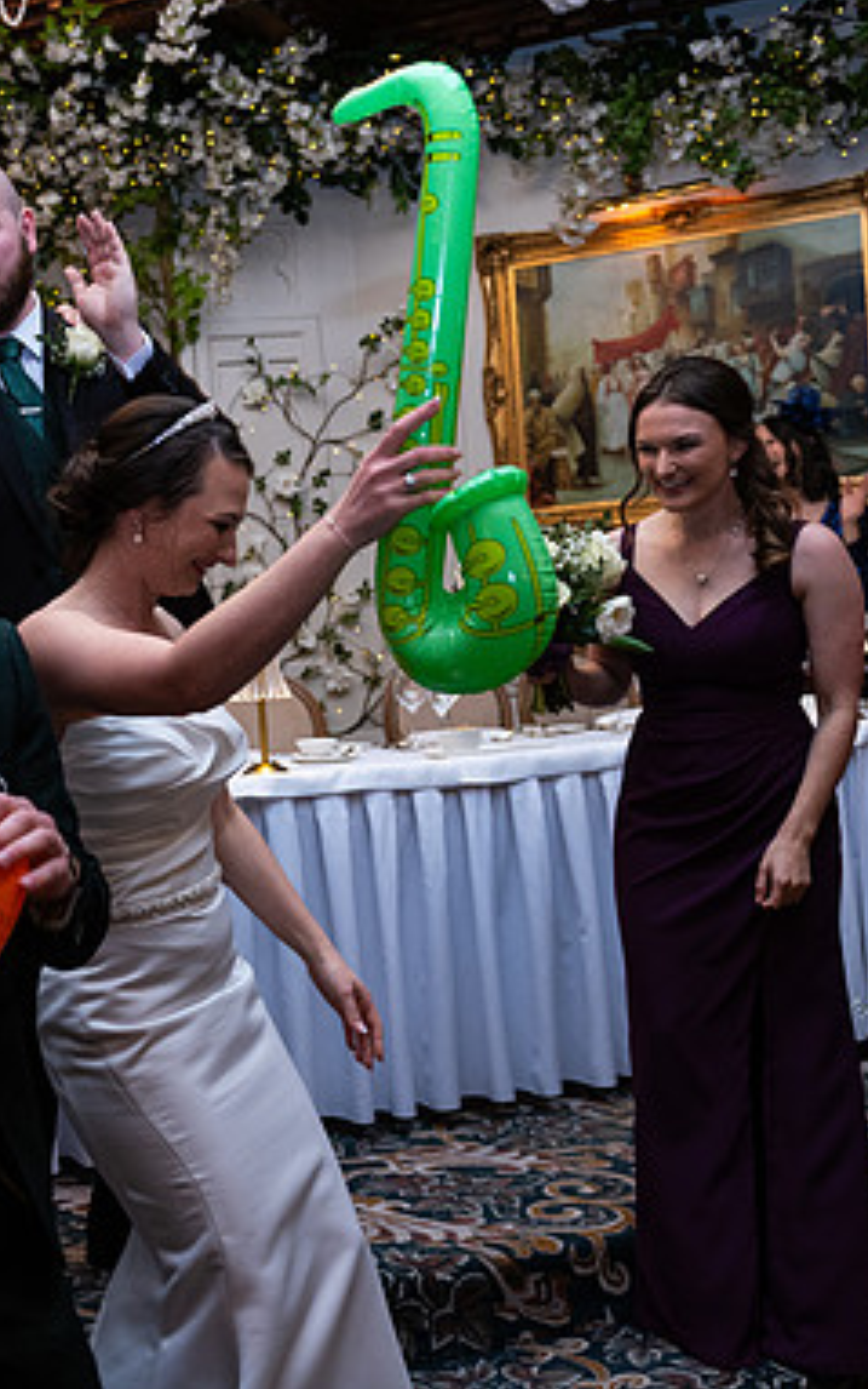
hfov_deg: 26.2
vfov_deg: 41.8
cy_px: 689
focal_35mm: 48
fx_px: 1815
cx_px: 116
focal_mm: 31
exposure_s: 1/160
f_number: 3.5
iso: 800
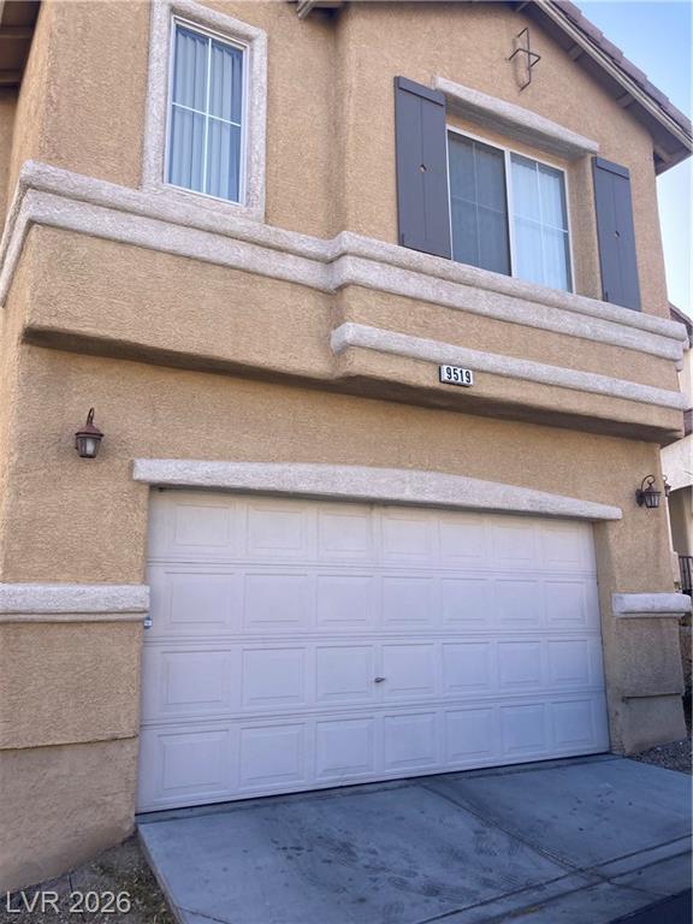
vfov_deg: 63.4
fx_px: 747
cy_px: 462
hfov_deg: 49.7
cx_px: 346
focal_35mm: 28
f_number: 1.8
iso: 20
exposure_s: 1/600
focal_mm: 3.99
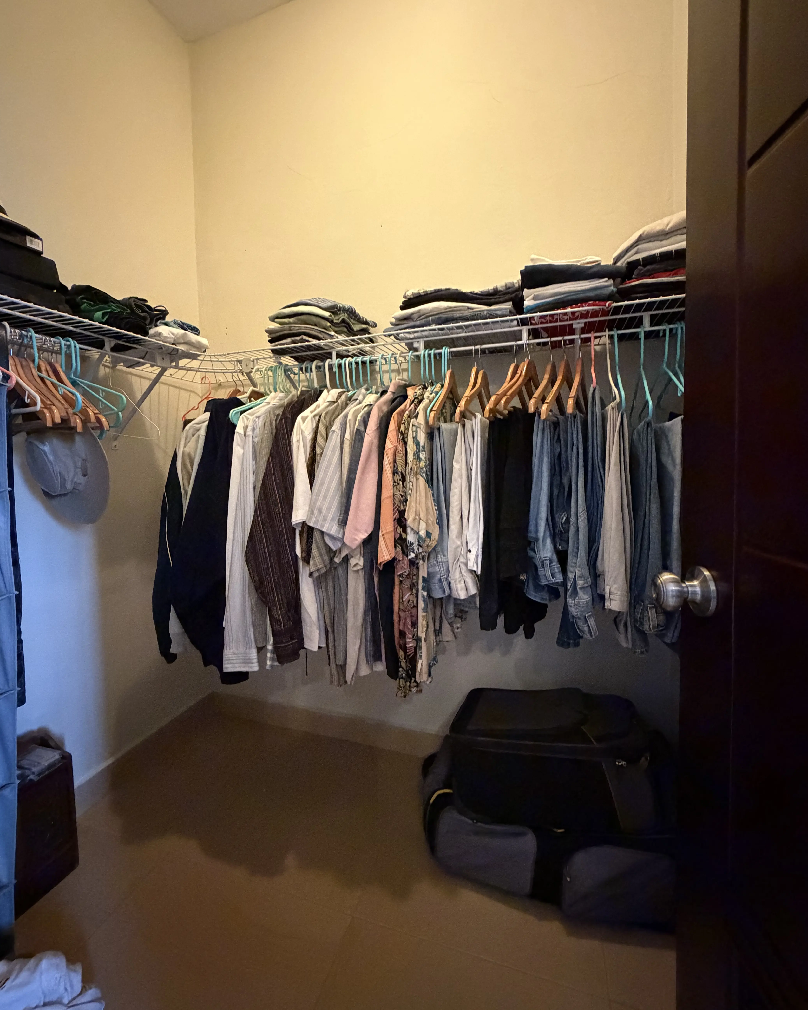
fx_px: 448
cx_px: 398
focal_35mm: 15
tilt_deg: -2.6
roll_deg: +0.6
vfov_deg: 96.7
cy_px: 485
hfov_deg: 84.0
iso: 1250
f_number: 2.2
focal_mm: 2.22
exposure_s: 1/40
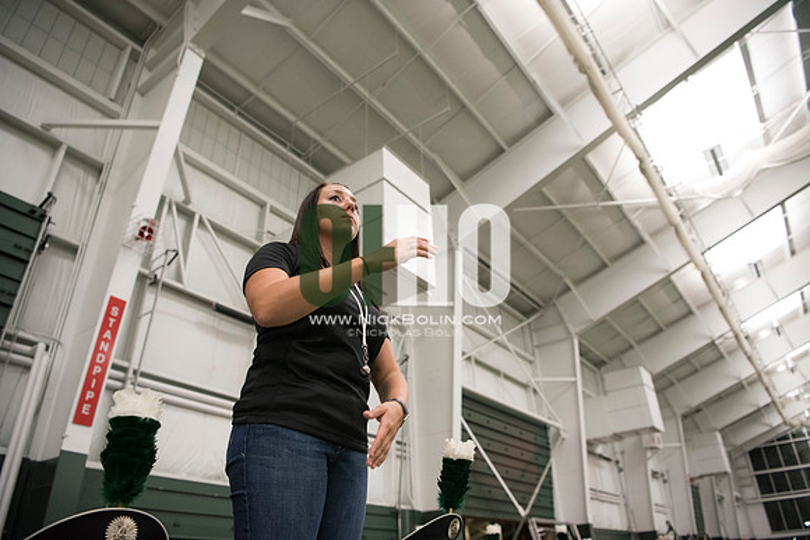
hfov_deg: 73.7
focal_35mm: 24
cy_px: 270
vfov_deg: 53.2
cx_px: 405
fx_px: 540
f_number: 3.2
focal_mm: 24
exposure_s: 1/200
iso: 3200
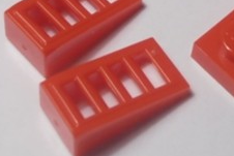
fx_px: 995
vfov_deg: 8.6
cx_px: 106
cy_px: -141
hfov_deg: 13.4
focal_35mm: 153
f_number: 3.9
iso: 80
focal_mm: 6.61
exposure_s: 1/50
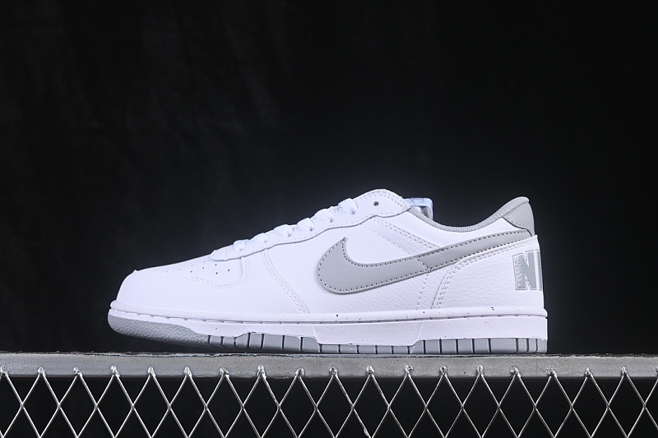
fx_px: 1370
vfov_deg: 18.2
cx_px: 329
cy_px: 219
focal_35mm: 75
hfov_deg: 27.0
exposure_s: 1/80
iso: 160
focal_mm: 50
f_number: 8
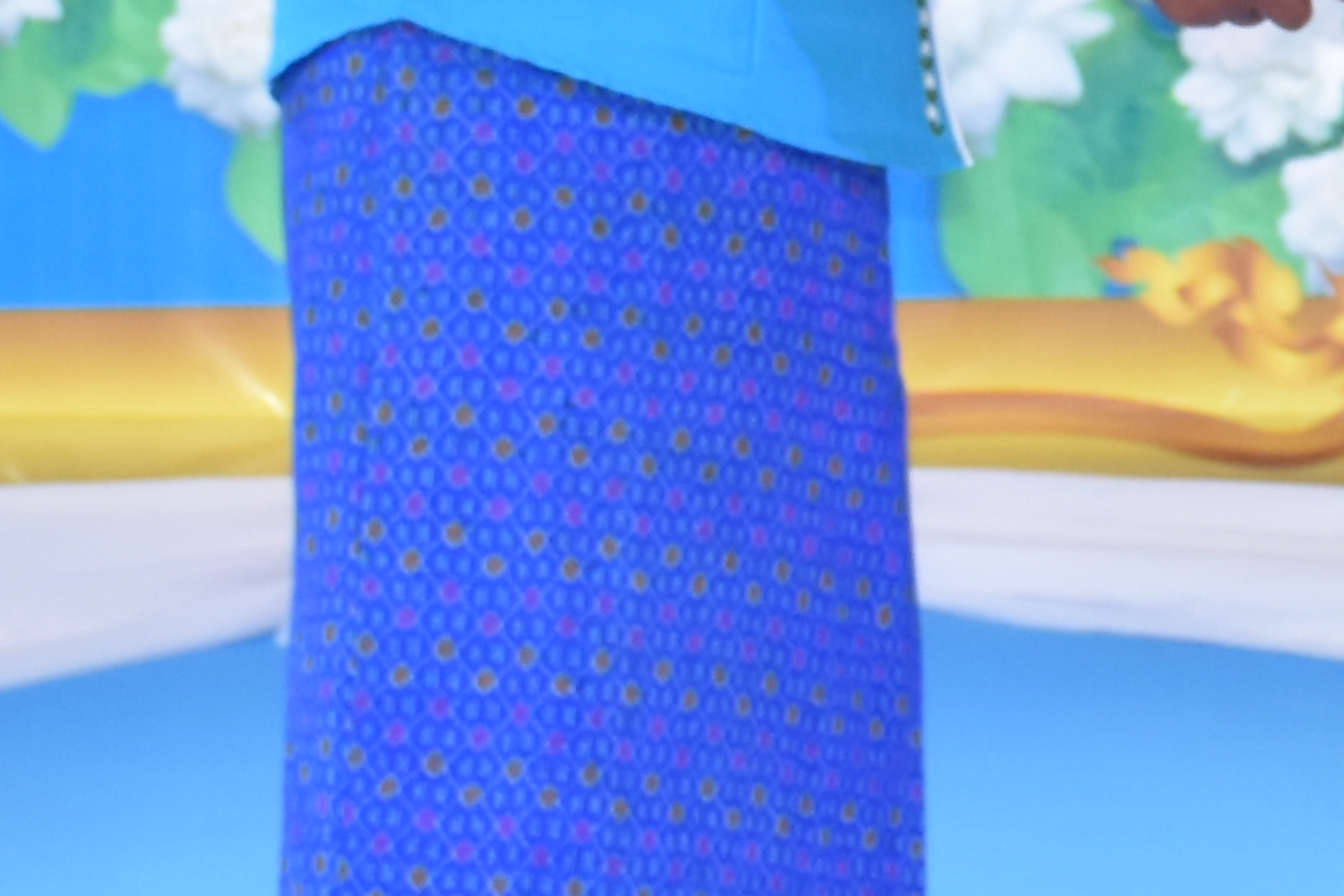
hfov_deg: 5.9
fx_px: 12898
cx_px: 2002
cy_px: -271
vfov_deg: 4.0
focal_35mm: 346
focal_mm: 45
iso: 800
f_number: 7.1
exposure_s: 1/200
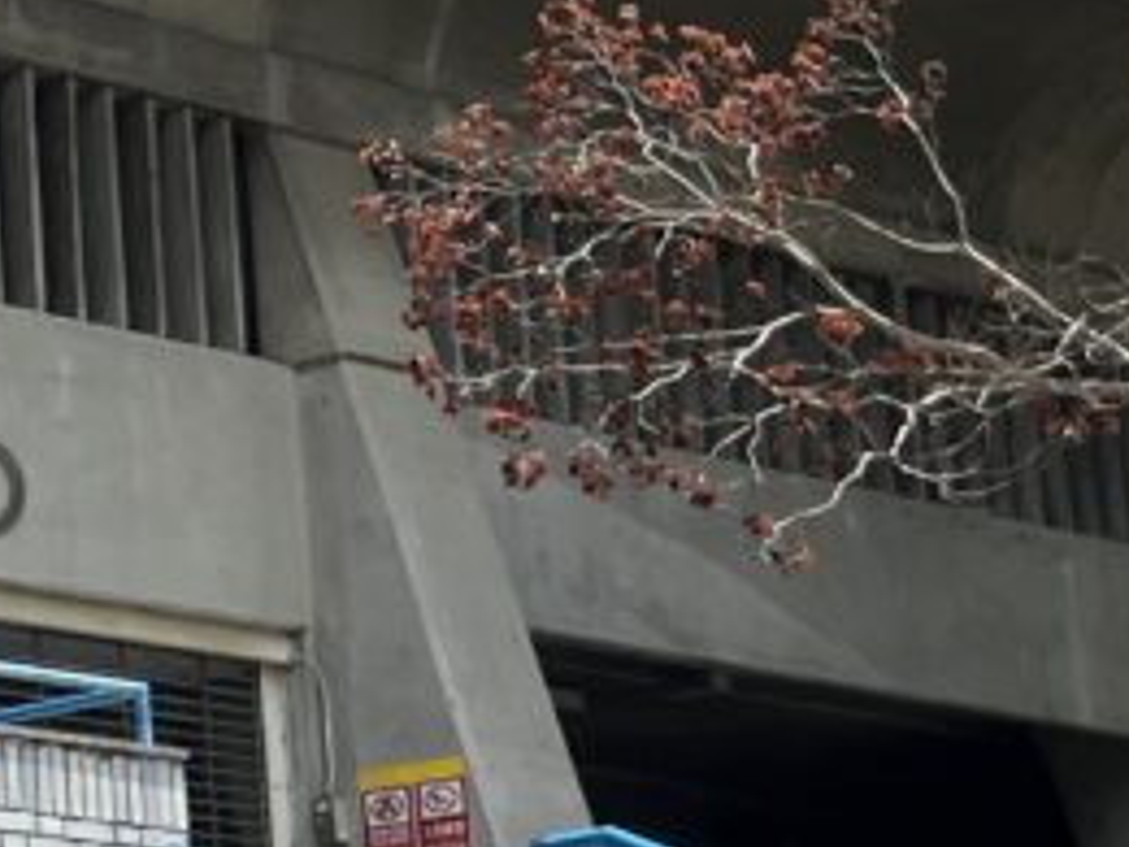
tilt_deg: +14.4
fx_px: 4175
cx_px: -1172
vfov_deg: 11.6
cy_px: 573
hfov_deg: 13.2
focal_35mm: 128
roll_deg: +0.7
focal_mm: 5.1
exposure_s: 1/2137
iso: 50
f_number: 1.6
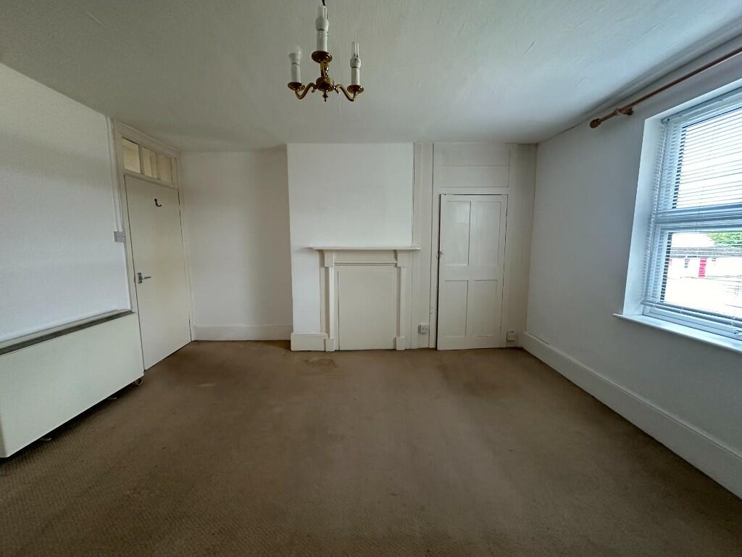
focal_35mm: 14
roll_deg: +0.6
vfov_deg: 85.7
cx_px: 371
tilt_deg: -6.8
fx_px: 300
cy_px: 278
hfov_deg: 102.1
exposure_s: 1/84
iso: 320
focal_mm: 2.22
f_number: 2.2
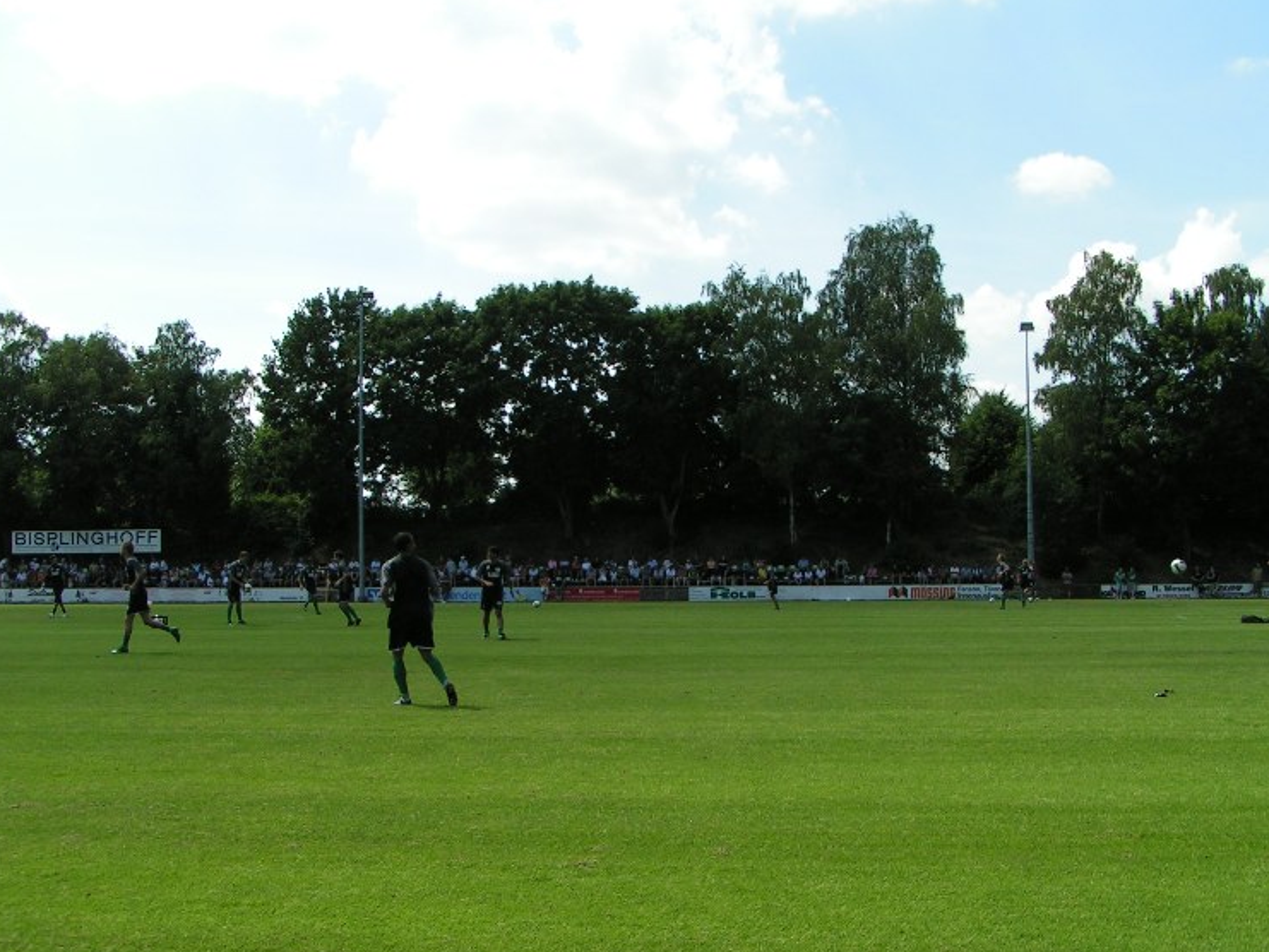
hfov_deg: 45.8
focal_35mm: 41
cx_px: 639
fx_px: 1503
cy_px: 498
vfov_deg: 35.1
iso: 50
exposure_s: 1/400
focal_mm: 5.8
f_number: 5.6
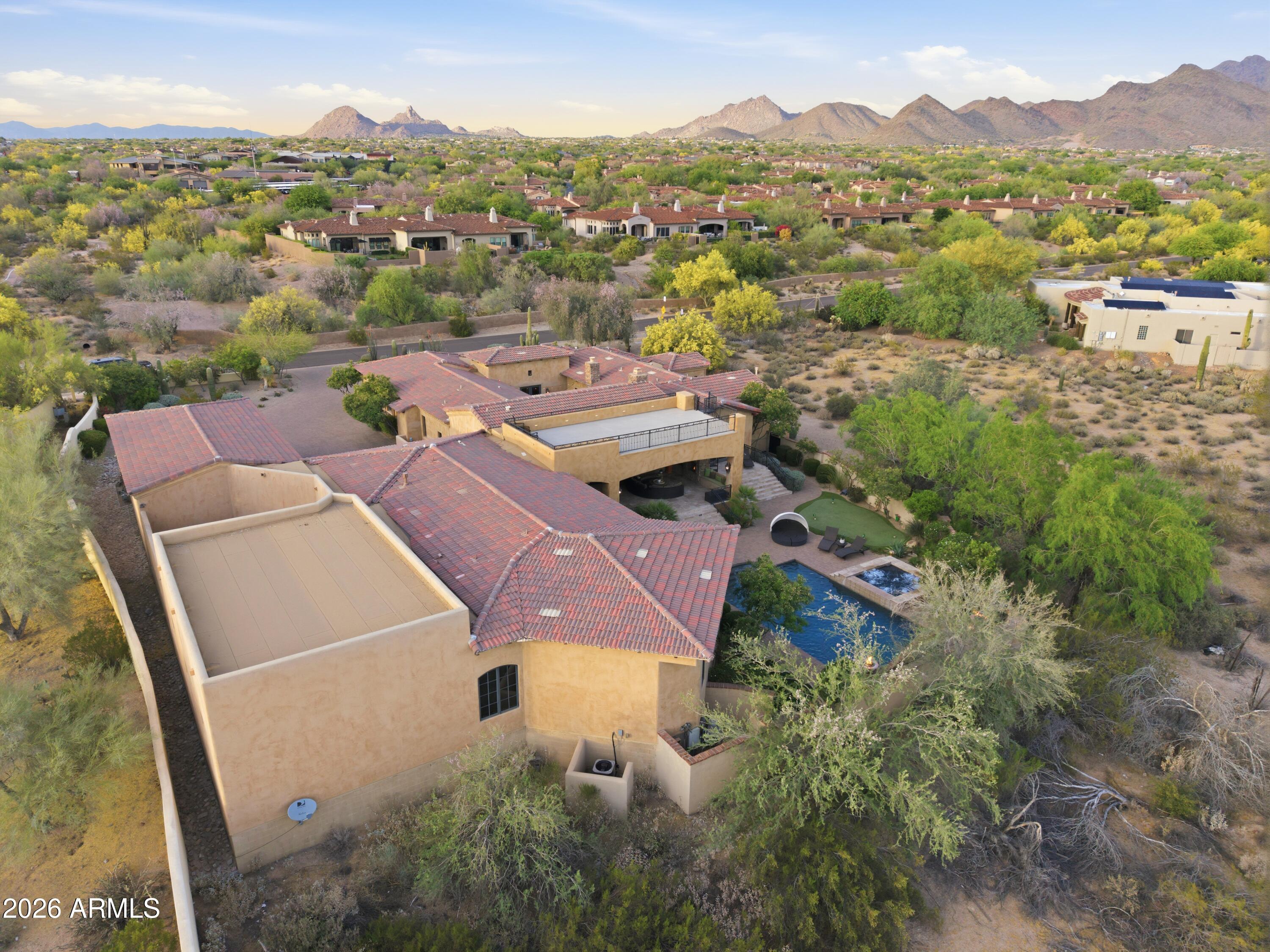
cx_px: 635
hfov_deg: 71.6
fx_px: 881
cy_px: 476
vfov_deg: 56.8
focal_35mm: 24
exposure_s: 1/500
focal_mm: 8.7
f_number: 1.8
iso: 180
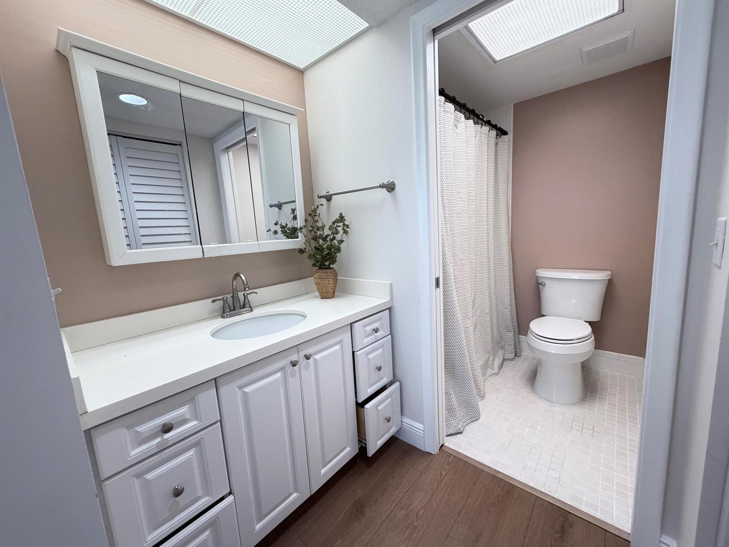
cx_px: 364
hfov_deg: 102.1
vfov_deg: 85.7
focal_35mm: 14
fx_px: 295
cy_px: 274
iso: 250
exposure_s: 1/120
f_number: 2.2
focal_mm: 2.22
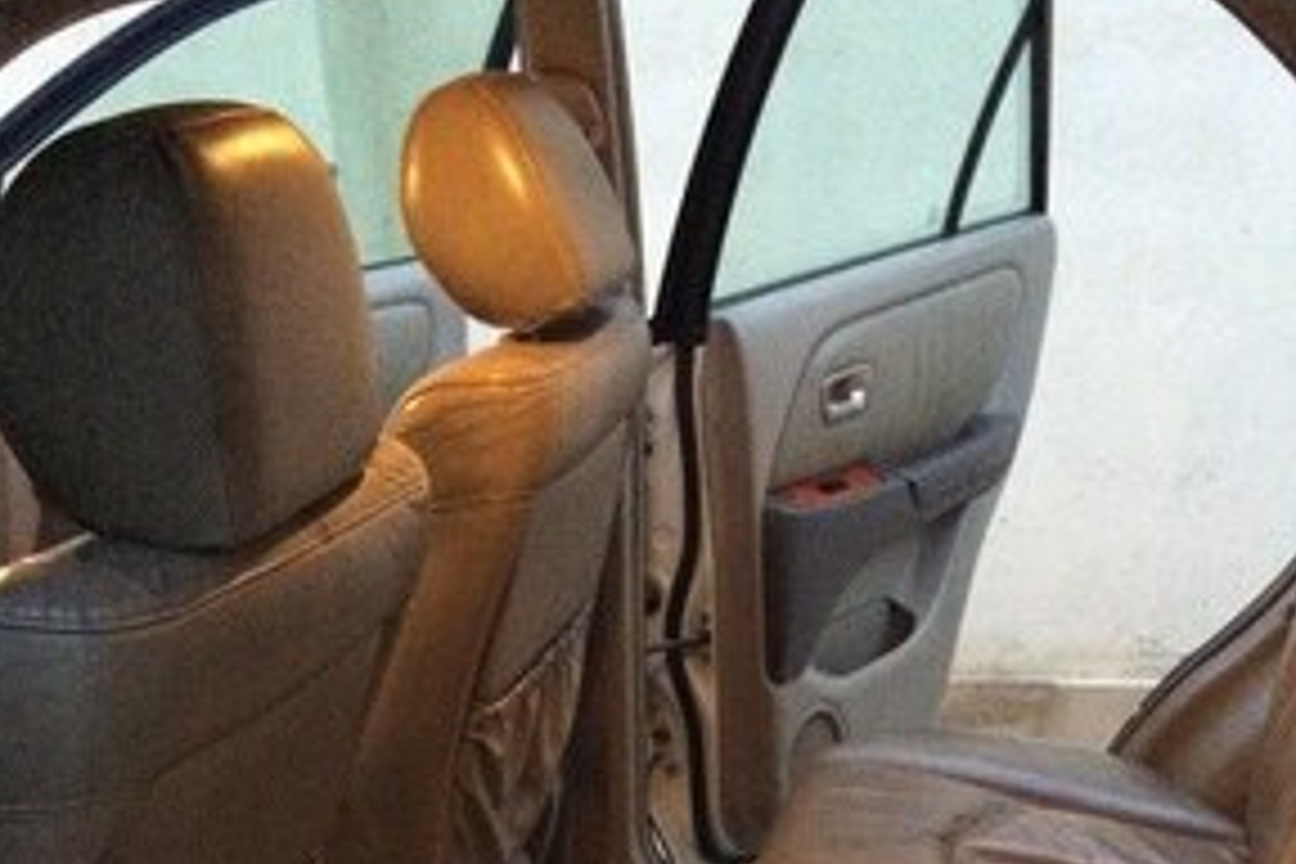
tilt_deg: -28.7
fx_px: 1872
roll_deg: +4.1
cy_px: 990
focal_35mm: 52
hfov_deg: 38.1
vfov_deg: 24.0
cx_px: 734
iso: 500
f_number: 2.2
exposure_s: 1/17
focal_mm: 4.15
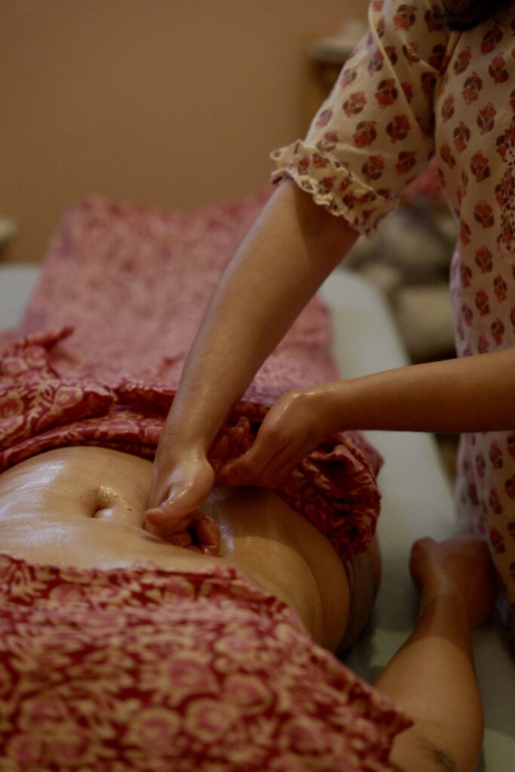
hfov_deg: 19.5
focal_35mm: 70
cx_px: 258
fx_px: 1501
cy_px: 386
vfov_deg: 28.8
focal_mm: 70
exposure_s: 1/100
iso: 6400
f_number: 2.8
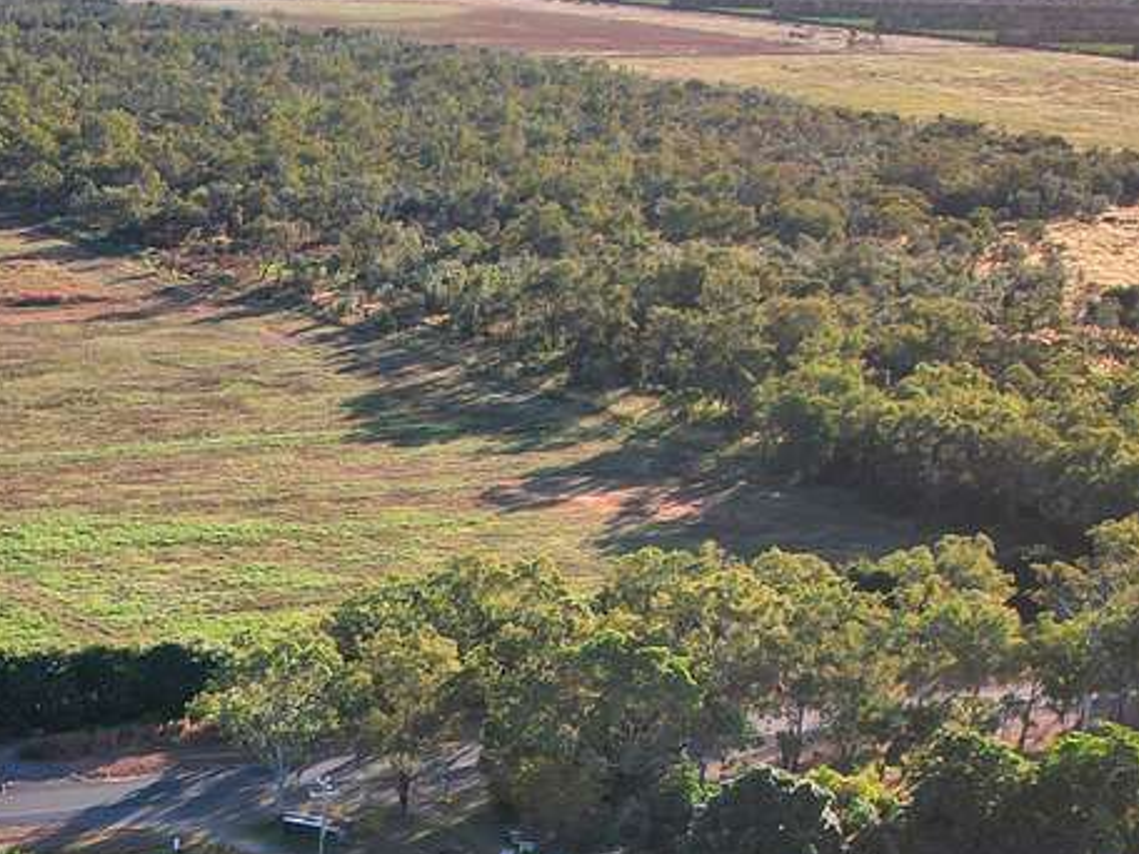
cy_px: 1004
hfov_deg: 20.5
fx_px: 2928
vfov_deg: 16.0
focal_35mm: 89
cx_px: -260
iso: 110
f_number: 2.8
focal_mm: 8.38
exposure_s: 1/1000
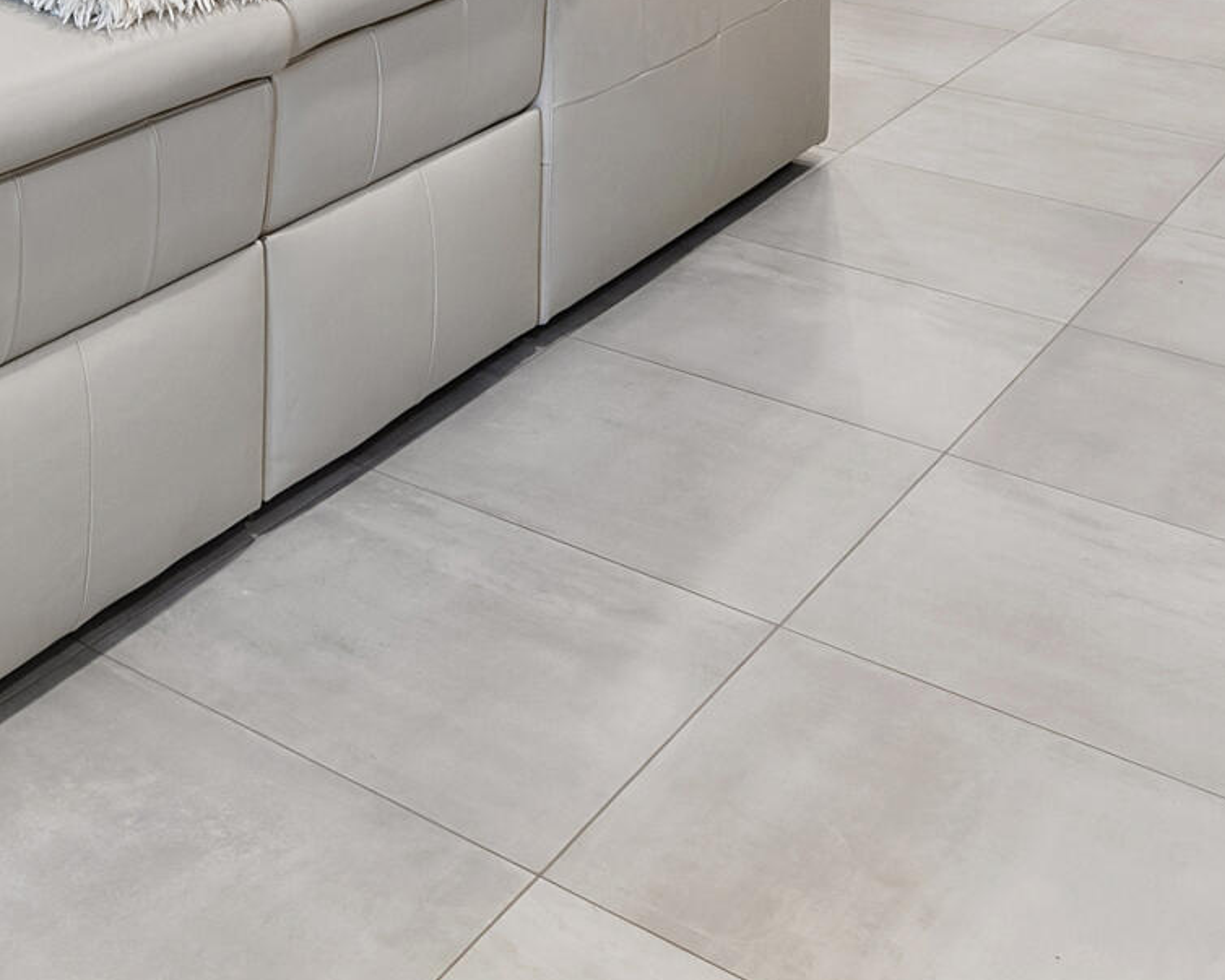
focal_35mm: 56
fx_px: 2030
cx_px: 97
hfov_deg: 31.8
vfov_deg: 22.1
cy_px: -517
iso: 160
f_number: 11
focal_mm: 10
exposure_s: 1/2.5
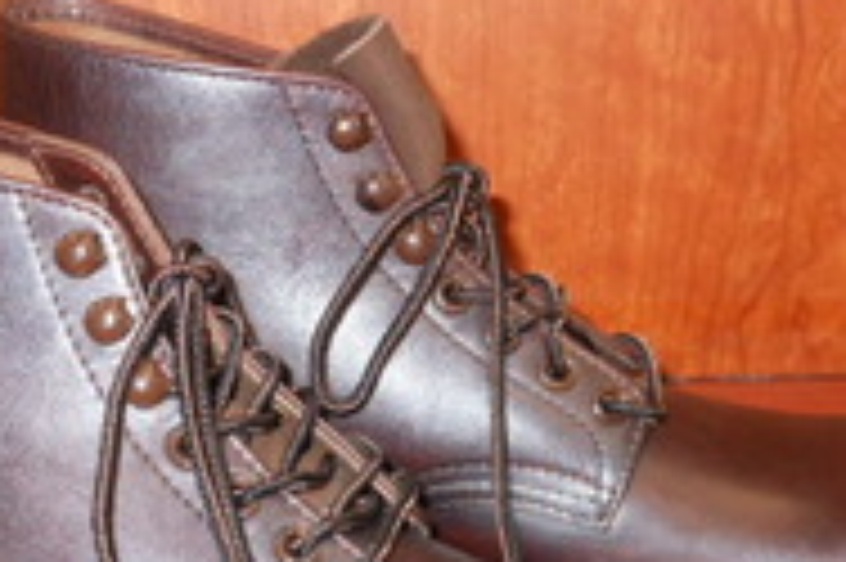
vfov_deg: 21.0
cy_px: 425
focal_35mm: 64
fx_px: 1503
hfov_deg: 31.4
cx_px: 342
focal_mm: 5.9
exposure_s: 1/25
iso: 200
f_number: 4
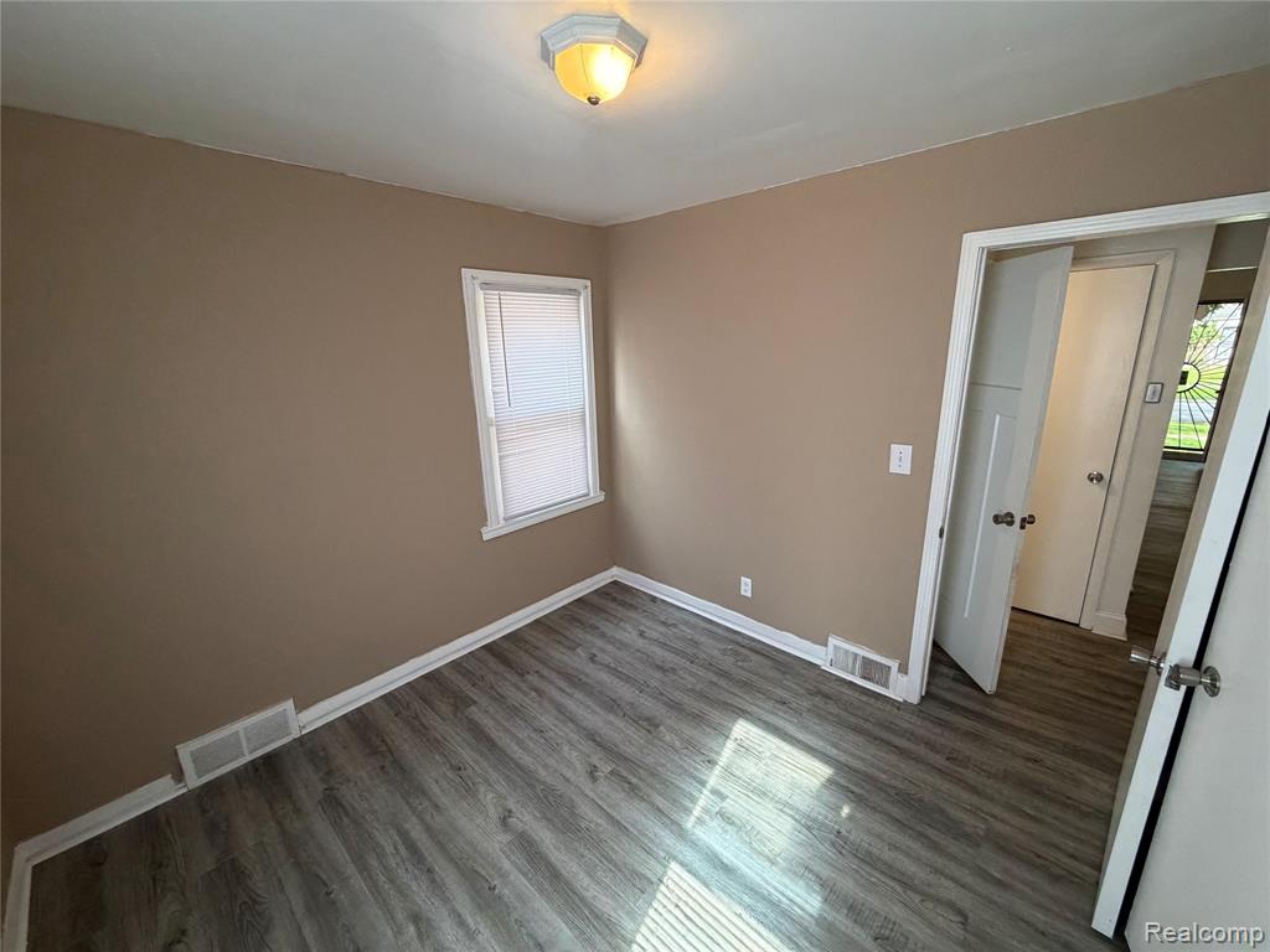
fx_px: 514
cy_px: 476
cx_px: 635
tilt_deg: -14.1
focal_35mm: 14
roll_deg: +1.3
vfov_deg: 85.7
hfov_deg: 102.1
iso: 320
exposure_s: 1/120
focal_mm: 2.22
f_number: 2.2
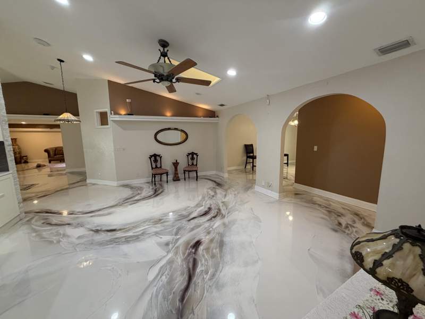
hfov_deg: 102.1
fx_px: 172
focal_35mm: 14
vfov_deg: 85.7
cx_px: 212
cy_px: 160
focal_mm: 2.22
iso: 320
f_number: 2.2
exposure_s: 1/120
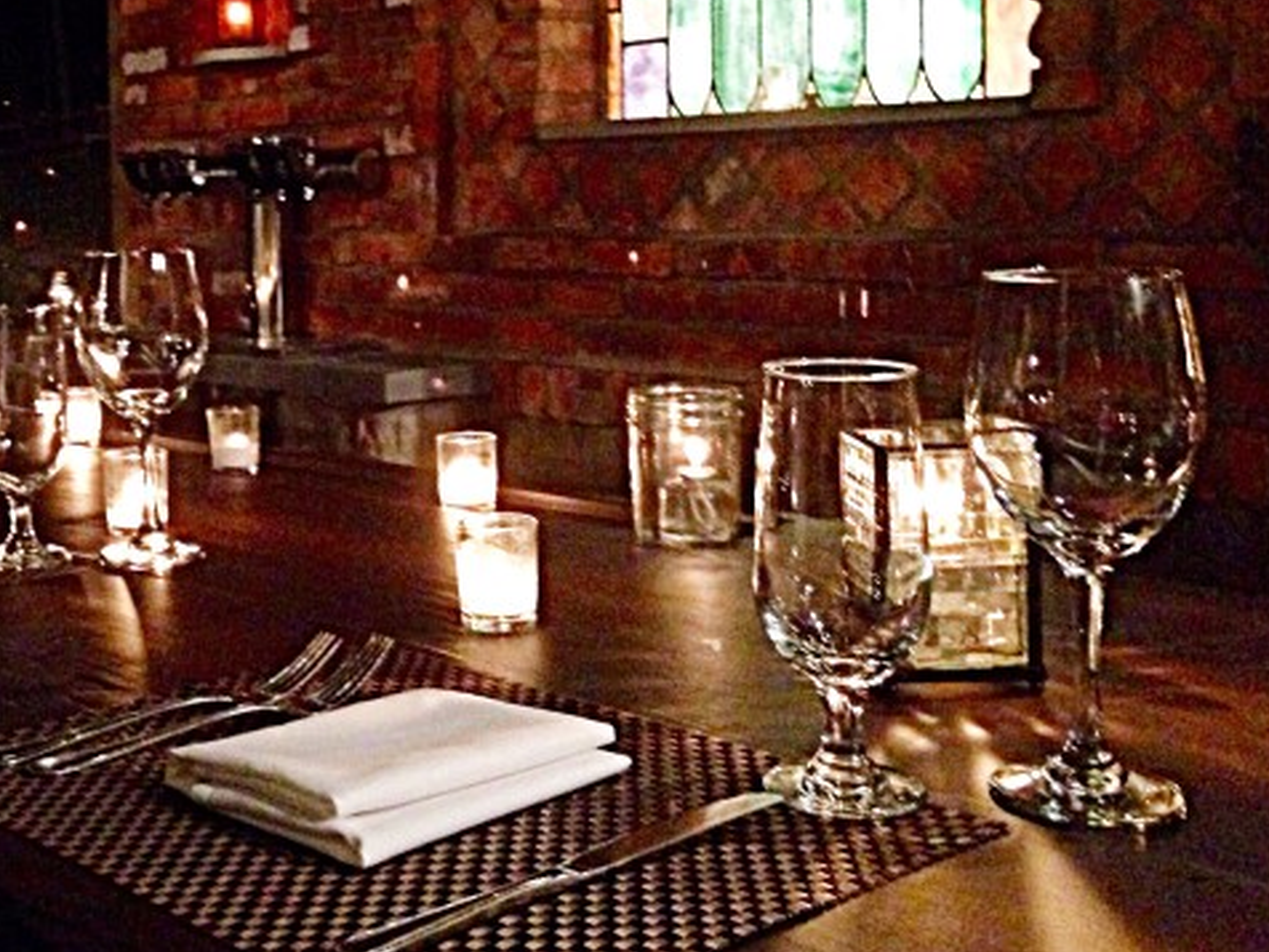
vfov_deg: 27.6
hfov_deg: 36.1
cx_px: 339
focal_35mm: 52
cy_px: 237
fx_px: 1906
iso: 800
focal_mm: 4.12
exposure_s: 1/15
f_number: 2.4
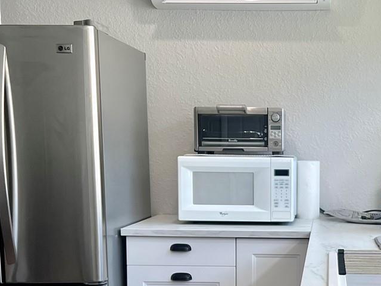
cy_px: 241
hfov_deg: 29.2
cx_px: 301
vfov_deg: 22.2
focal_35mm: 65
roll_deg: -0.6
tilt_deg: -7.4
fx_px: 715
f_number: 1.5
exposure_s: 1/198
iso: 40
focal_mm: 5.7
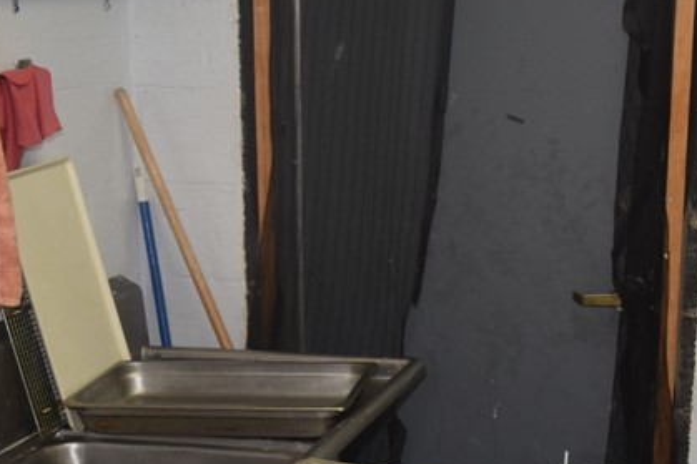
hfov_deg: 28.6
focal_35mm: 70
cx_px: 492
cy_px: 449
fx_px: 1355
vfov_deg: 19.0
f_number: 4
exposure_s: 1/60
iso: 720
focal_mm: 18
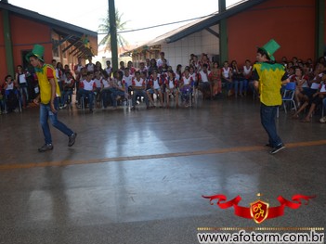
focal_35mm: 37
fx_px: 348
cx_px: 120
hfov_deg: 49.6
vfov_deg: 38.6
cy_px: 114
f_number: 5.6
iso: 100
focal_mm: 20
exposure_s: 1/125
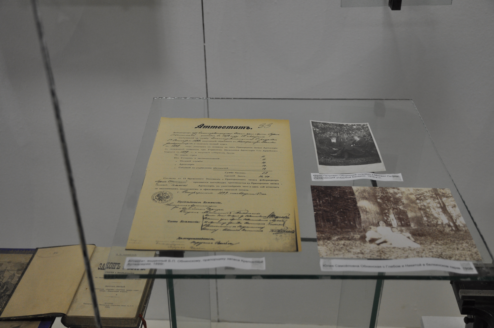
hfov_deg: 43.7
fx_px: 617
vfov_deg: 29.8
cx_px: 247
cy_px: 164
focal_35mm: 45
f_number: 4.2
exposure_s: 1/60
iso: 560
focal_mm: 30
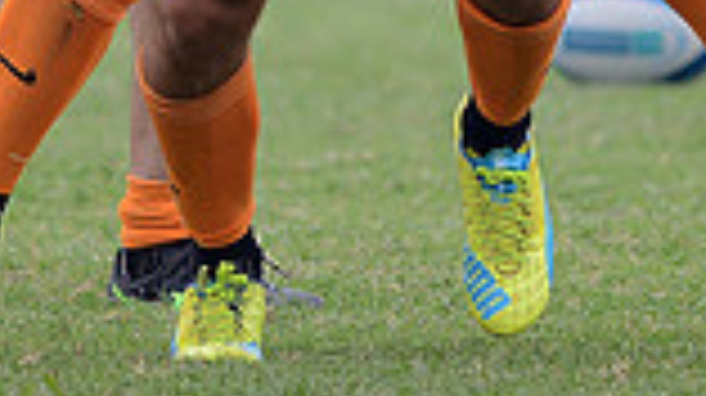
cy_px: -416
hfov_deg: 1.9
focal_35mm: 1164
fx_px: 21772
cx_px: 544
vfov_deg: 1.0
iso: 200
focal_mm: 300
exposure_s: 1/1000
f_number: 2.8
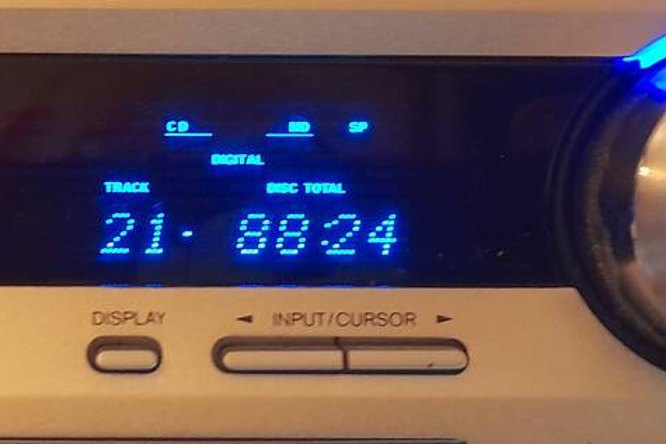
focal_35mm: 70
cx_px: 118
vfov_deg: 19.4
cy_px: 268
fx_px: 1295
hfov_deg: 28.1
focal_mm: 4.6
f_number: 2
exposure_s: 1/25
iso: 400
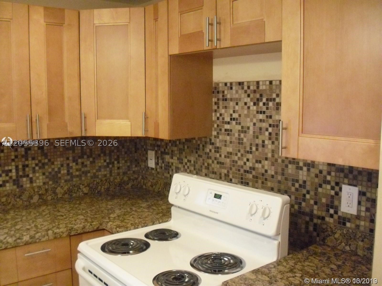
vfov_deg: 37.7
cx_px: 191
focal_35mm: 38
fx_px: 419
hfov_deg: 49.0
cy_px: 143
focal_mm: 6.2
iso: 800
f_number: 2.8
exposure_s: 1/50
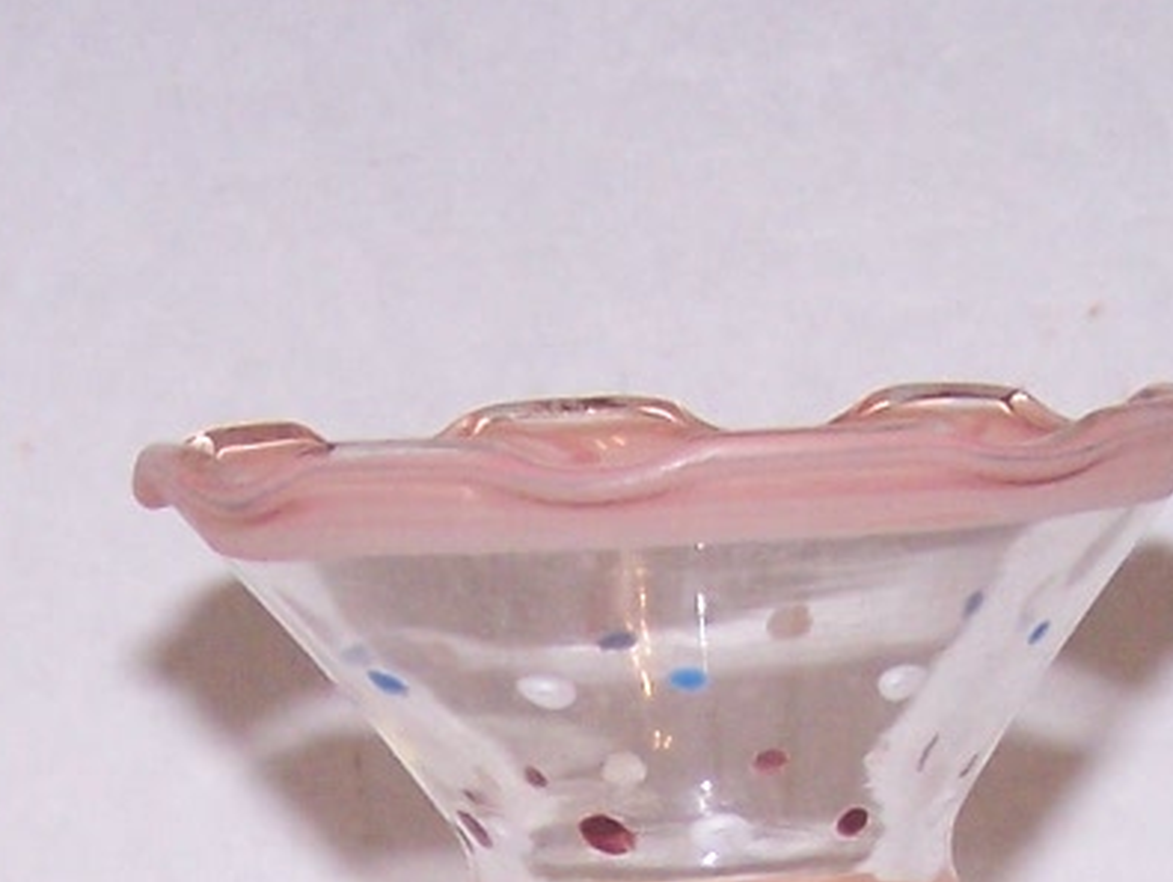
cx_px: 647
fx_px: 5325
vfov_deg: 9.1
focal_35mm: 157
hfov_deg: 12.6
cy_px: 1553
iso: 140
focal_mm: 6.7
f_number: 2.8
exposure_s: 1/60
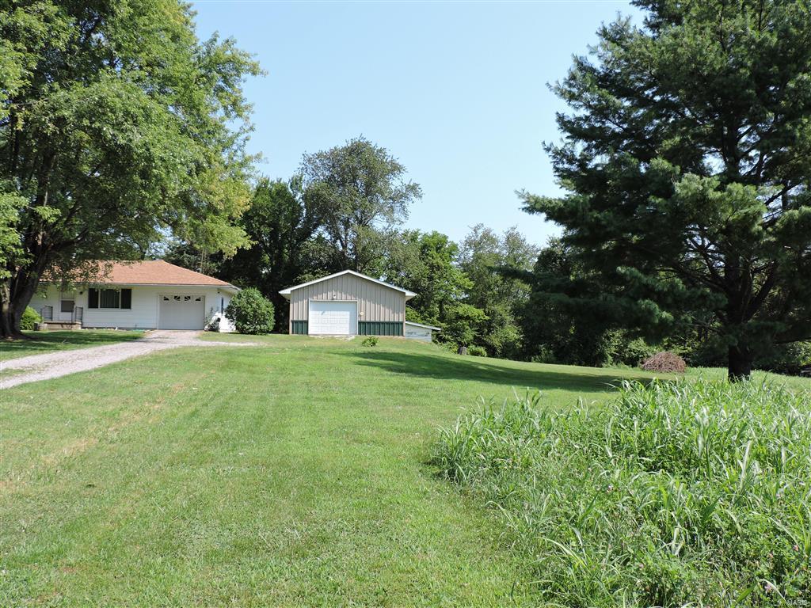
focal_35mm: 33
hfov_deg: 55.4
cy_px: 304
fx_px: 773
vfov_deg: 42.9
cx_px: 406
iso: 100
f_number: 3.2
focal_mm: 5.9
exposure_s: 1/640
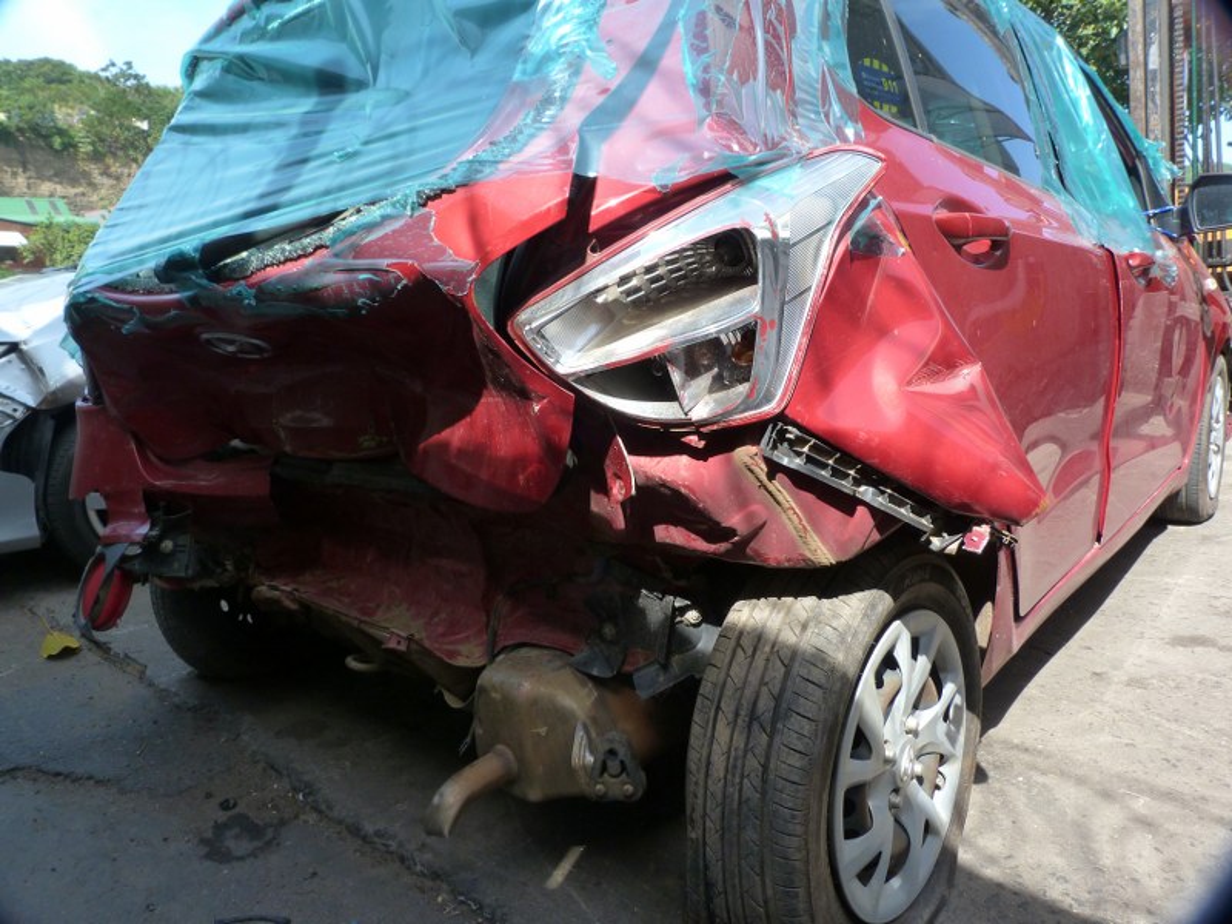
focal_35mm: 25
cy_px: 462
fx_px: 890
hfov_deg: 69.4
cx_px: 616
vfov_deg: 54.9
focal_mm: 4.5
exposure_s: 1/160
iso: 125
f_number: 4
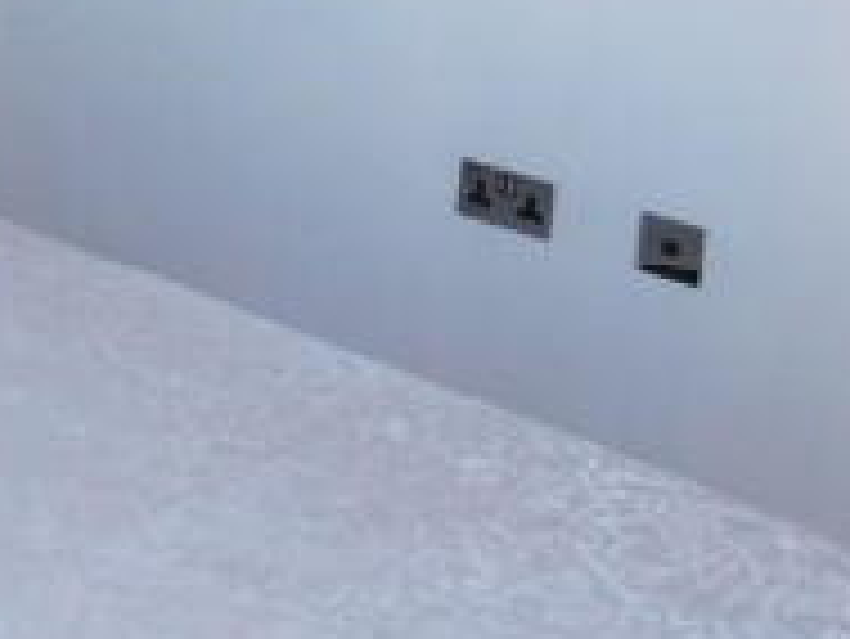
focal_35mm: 71
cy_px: -124
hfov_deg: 24.6
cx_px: -187
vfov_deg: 19.5
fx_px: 1745
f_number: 3
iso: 400
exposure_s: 1/100
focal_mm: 4
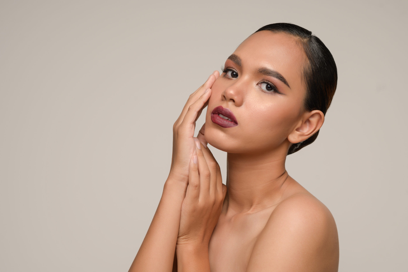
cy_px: 136
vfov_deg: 16.0
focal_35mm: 85
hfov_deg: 23.9
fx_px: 963
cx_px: 204
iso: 100
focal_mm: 85
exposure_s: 1/200
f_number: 11
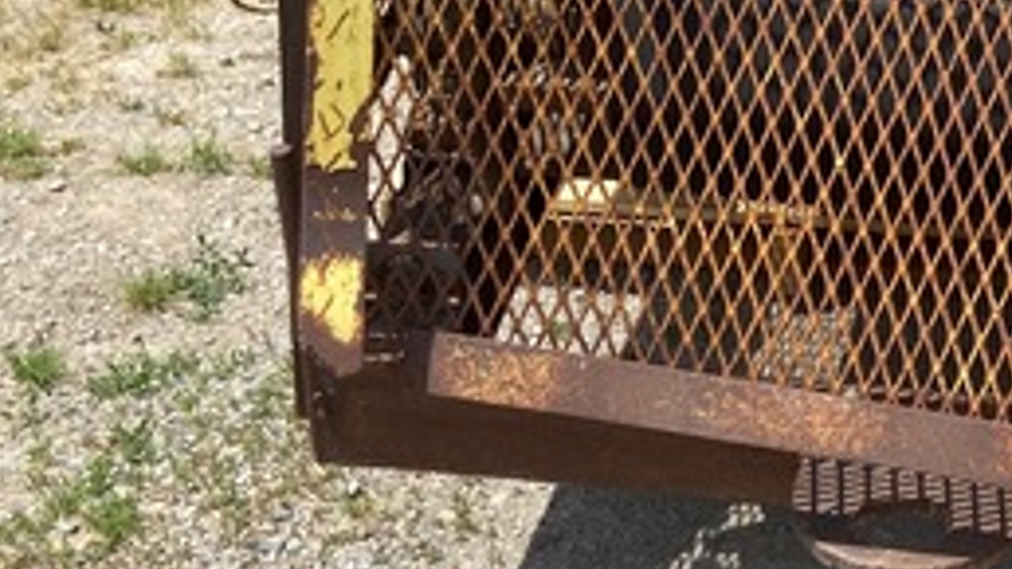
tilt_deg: -19.4
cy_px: -78
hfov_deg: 23.0
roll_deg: -1.0
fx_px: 2361
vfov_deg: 13.4
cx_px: 1063
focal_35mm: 88
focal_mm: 4.25
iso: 32
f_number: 1.8
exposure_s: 1/3300
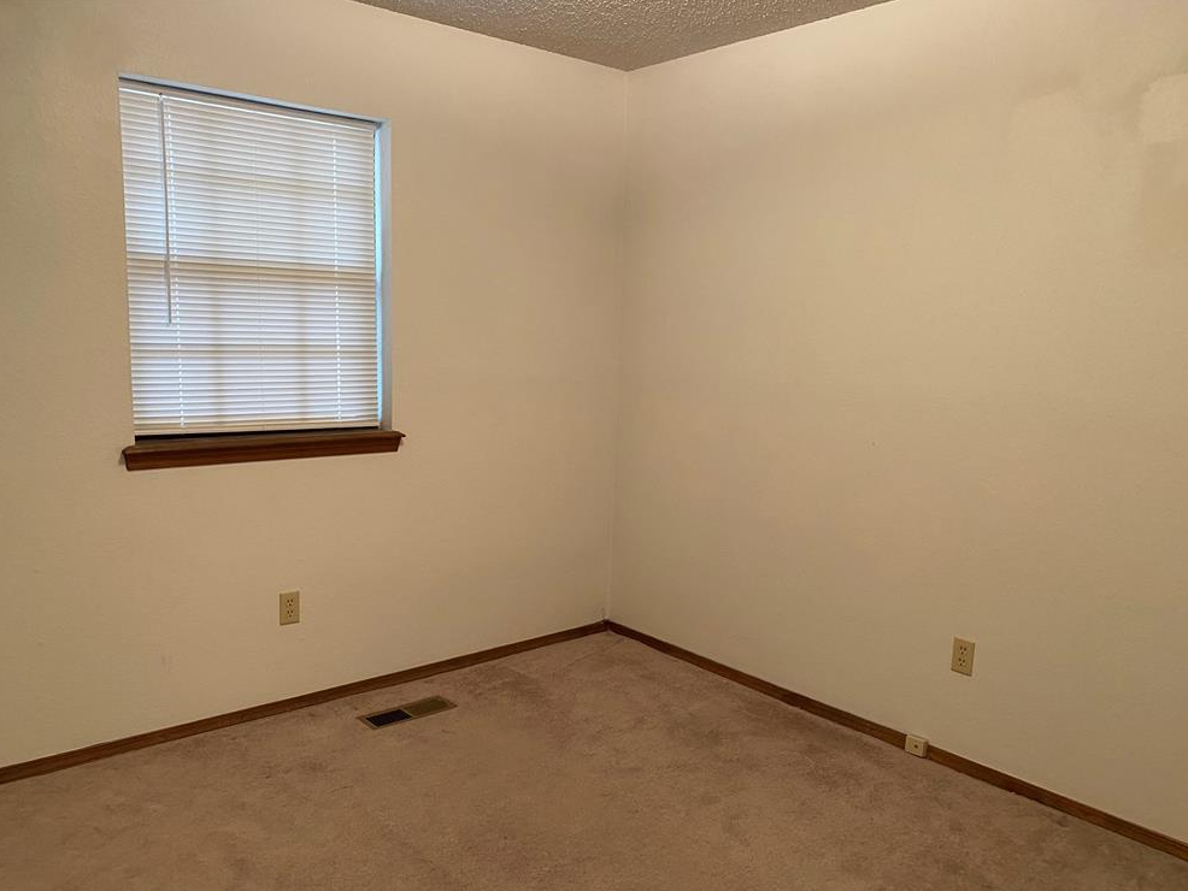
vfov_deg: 51.4
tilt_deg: -8.8
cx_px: 604
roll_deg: -1.3
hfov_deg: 65.3
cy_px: 460
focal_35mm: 27
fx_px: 927
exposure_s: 1/60
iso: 250
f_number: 1.8
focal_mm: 4.25
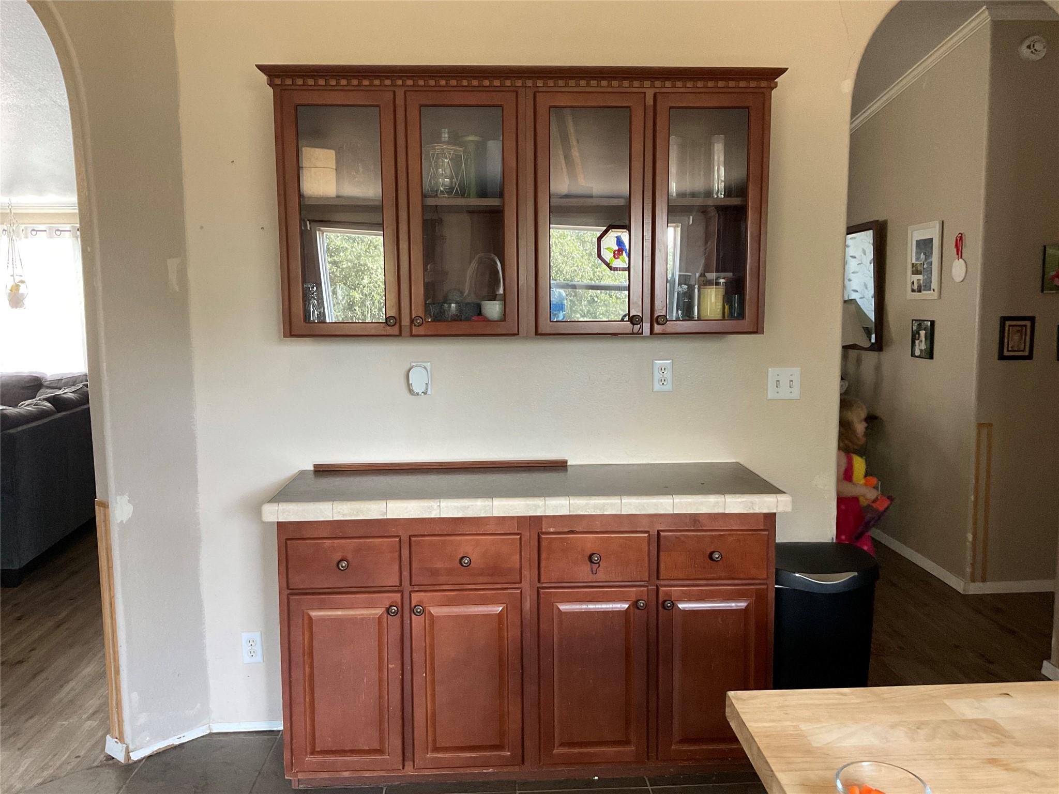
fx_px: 887
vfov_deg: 48.2
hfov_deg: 61.7
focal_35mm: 29
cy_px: 397
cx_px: 530
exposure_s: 1/60
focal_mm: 3
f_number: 1.8
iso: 200
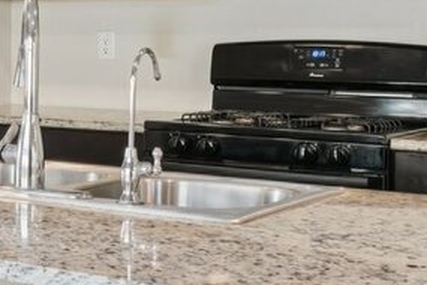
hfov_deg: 18.3
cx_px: -309
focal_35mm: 91
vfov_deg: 15.0
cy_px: 87
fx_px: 1079
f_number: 8
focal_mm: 16
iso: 400
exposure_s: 1/10
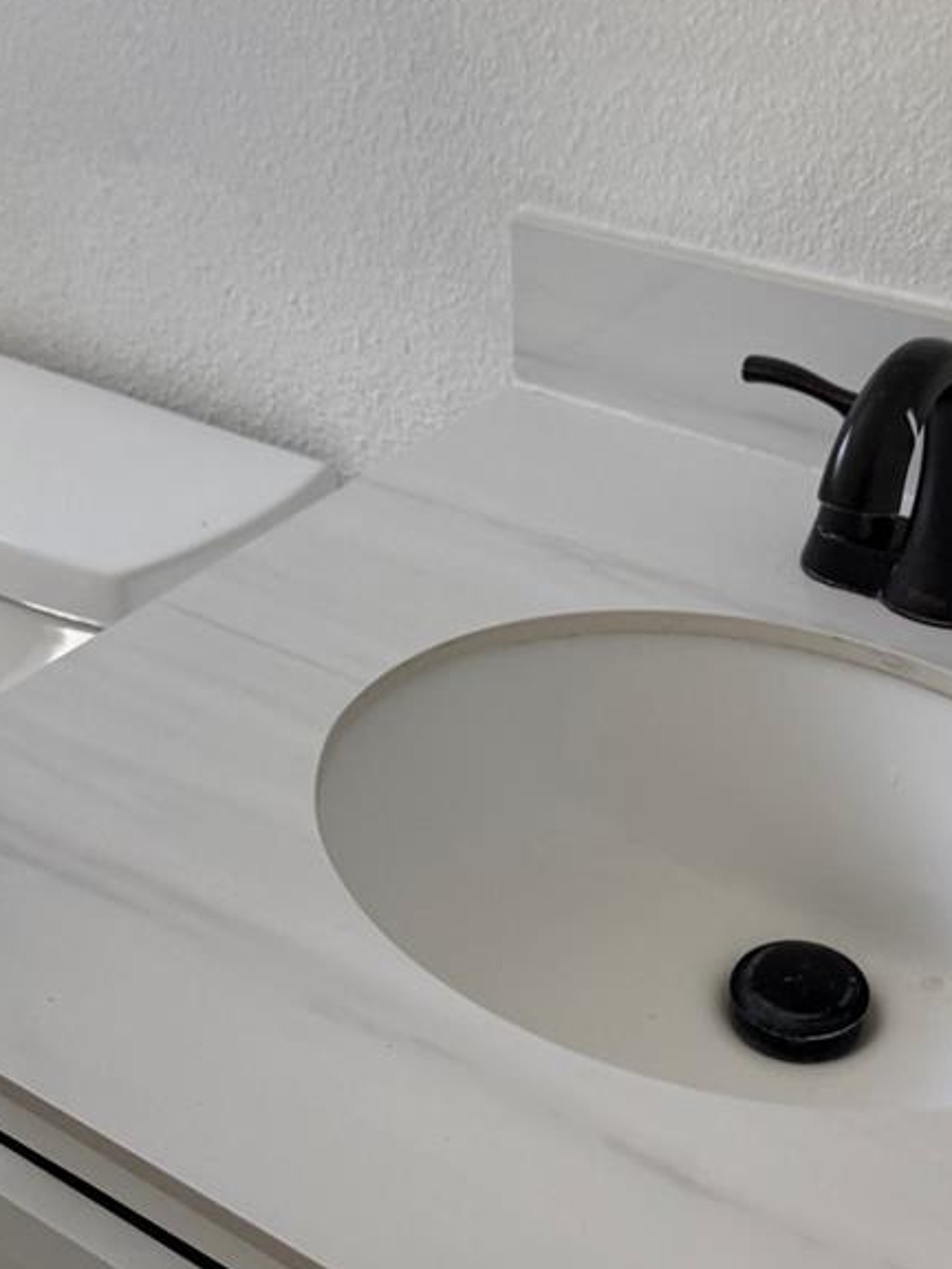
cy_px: 601
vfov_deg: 38.2
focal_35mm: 50
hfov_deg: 29.1
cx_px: 524
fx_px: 1833
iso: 100
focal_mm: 6.76
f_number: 1.78
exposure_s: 1/244
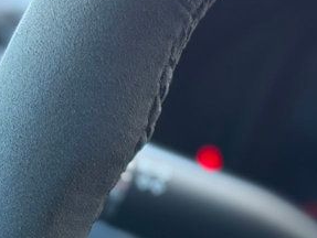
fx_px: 1568
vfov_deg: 8.4
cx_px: 436
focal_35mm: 171
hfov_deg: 11.2
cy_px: 407
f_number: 1.78
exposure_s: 1/75
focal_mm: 6.76
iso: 100
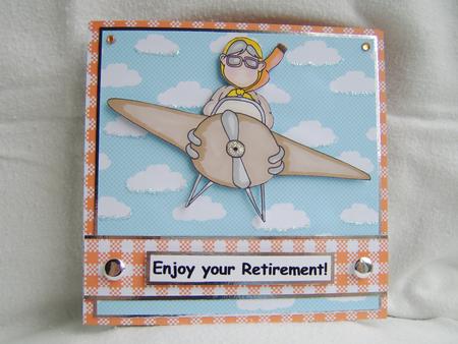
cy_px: 172
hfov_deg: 58.3
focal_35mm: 31
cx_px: 229
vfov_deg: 45.5
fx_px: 410
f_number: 2.7
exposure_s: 1/84
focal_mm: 8.13
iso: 71
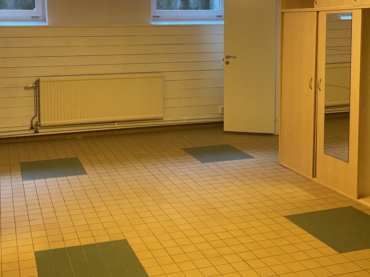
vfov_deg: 33.0
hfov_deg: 43.4
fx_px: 460
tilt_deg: -4.8
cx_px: 131
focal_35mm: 43
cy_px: 73
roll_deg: +0.4
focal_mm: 4.25
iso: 400
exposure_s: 1/50
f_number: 1.8
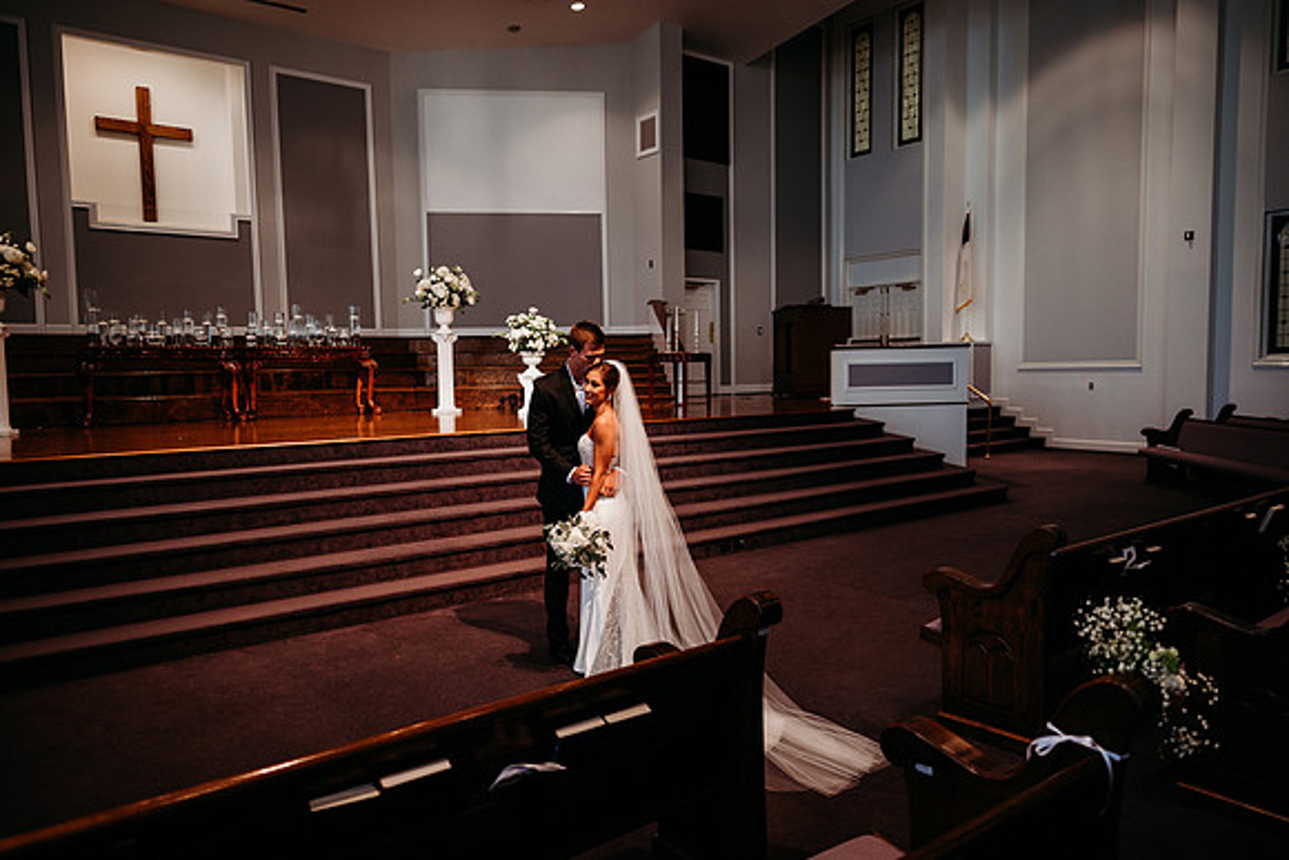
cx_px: 644
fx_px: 859
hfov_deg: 73.7
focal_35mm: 24
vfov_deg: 53.2
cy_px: 430
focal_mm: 24
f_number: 2.5
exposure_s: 1/160
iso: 640
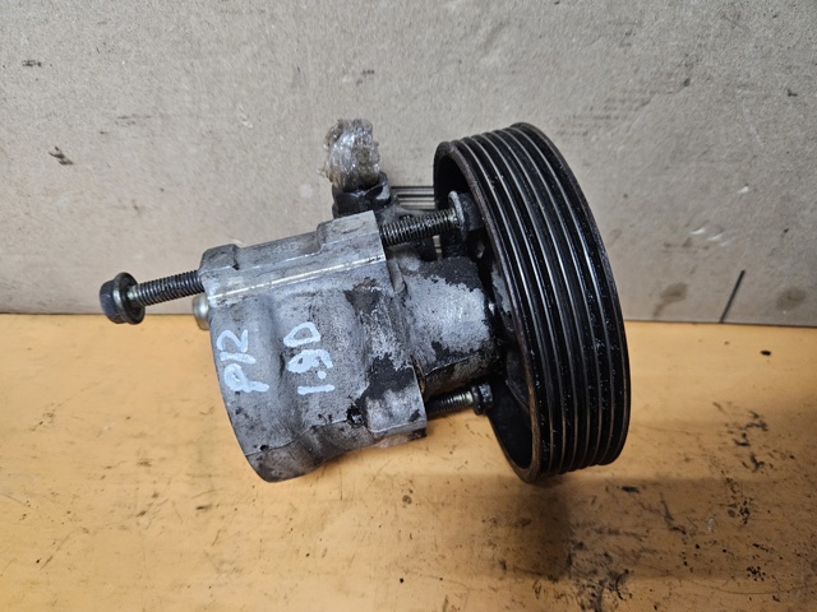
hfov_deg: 73.9
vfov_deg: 58.9
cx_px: 408
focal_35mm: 23
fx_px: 543
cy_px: 306
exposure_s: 1/142
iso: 500
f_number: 1.8
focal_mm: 5.4
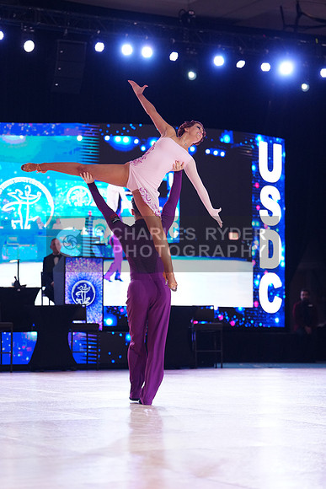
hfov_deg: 14.7
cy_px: 244
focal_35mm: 93
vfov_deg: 21.9
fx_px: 1262
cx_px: 163
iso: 2000
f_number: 2.8
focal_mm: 93
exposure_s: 1/400
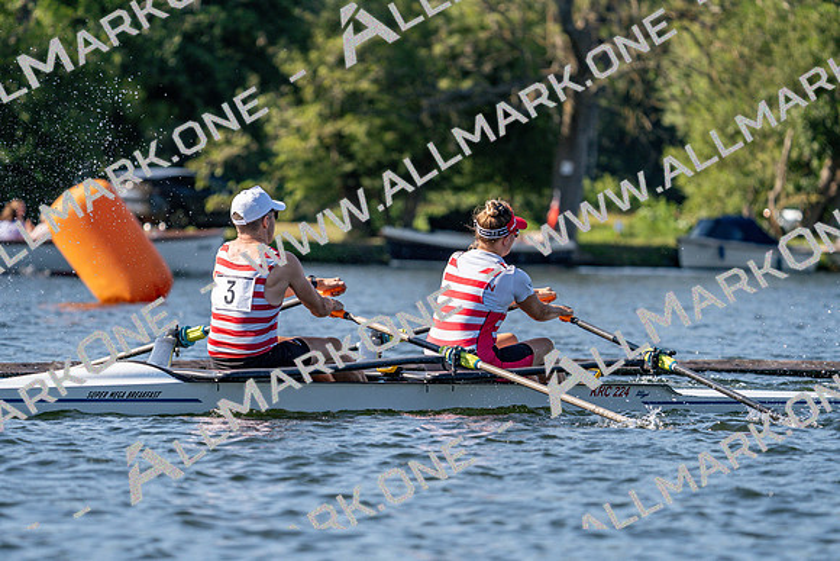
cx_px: 420
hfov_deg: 6.9
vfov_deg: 4.6
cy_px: 280
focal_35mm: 300
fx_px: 7001
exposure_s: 1/1600
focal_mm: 300
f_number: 5.6
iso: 320
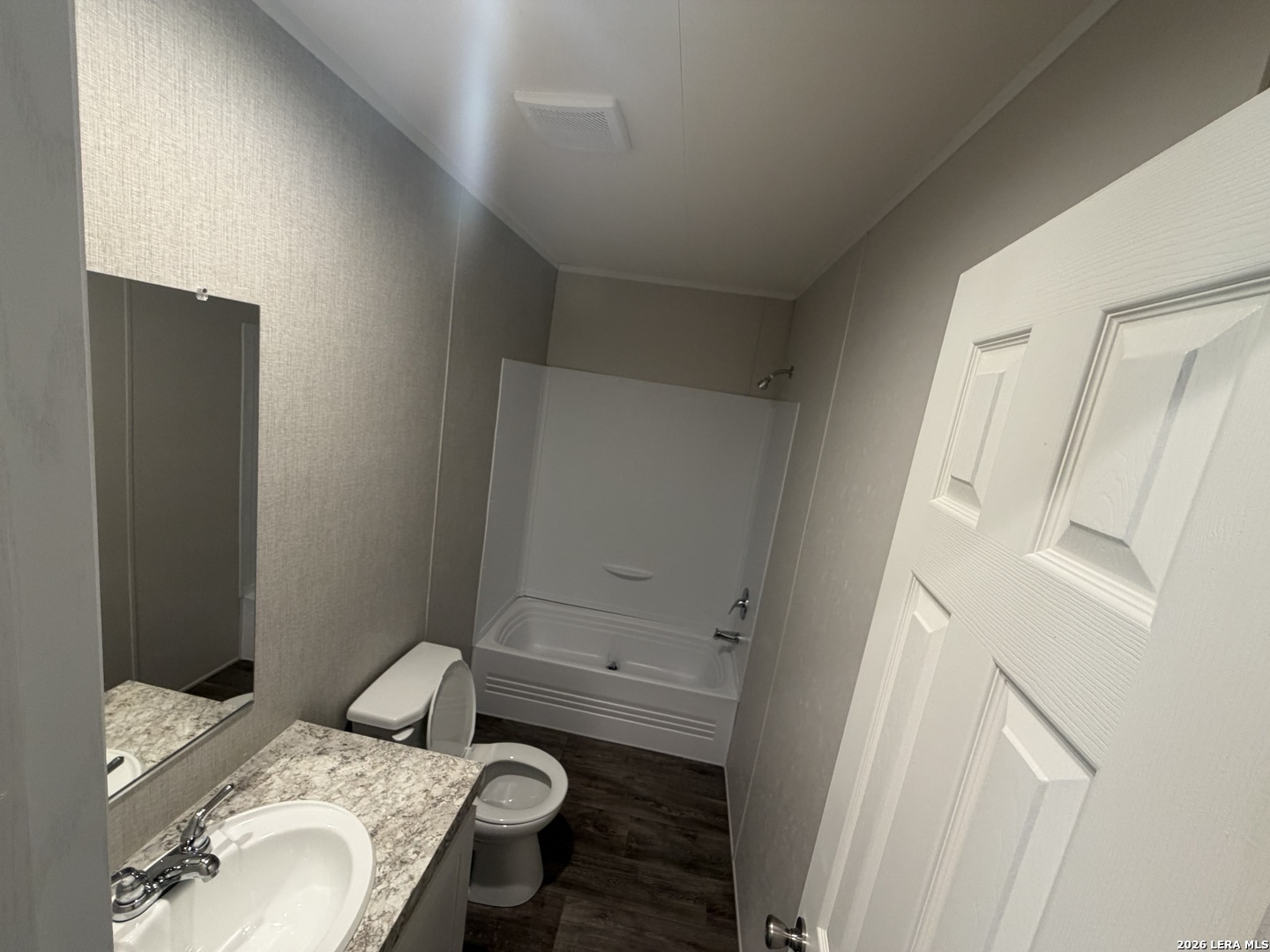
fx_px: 514
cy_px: 476
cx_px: 635
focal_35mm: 14
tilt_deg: -11.0
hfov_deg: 102.1
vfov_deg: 85.7
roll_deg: -7.9
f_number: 2.2
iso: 200
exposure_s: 1/120
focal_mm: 2.22
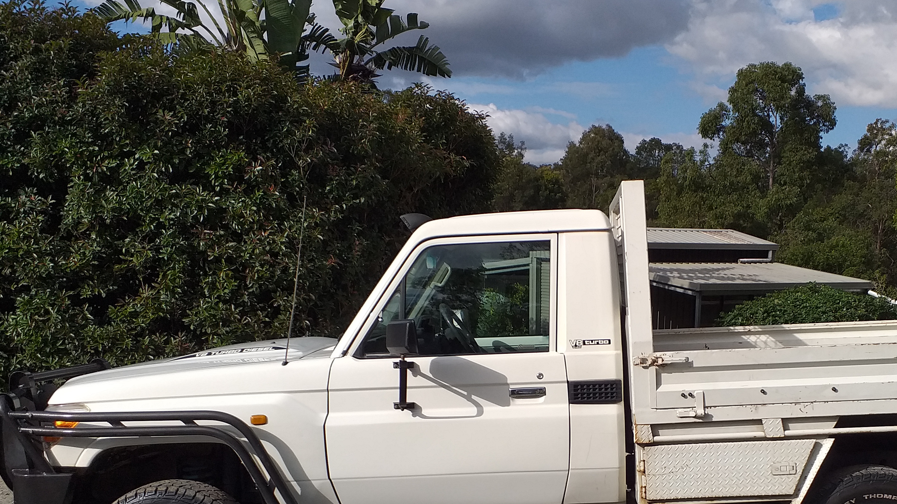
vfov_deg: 28.3
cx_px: 597
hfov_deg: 48.6
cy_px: 416
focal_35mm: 41
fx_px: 975
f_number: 1.9
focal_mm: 3.6
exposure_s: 1/2650
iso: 40
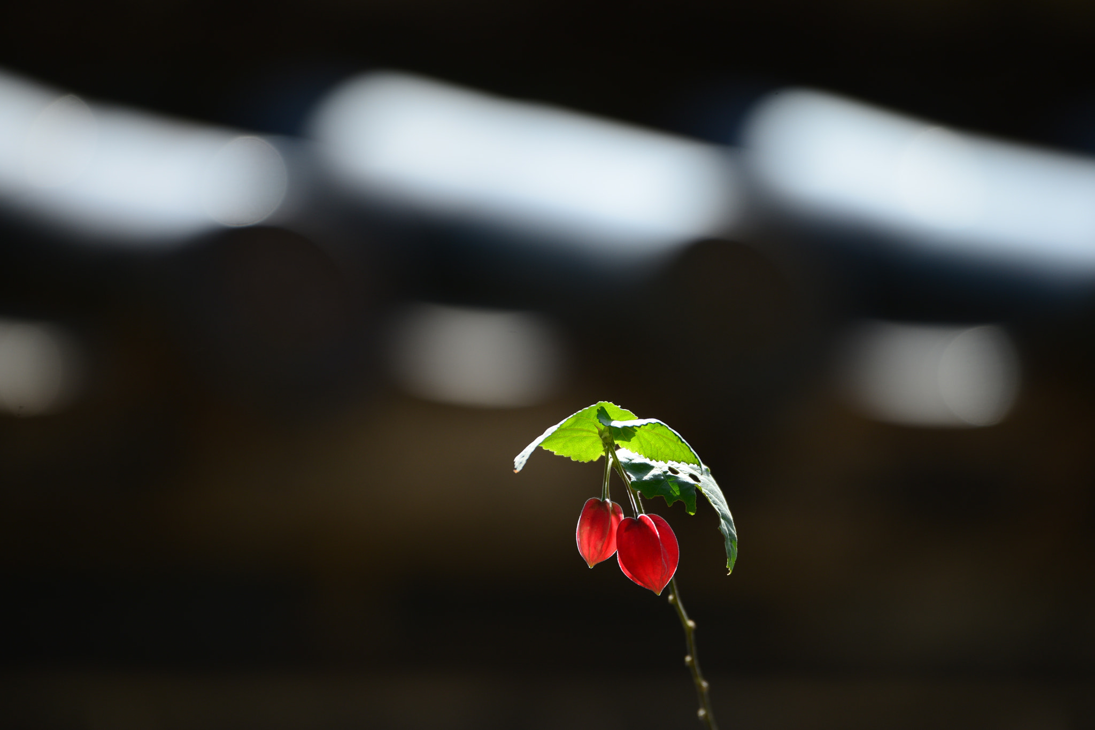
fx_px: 12165
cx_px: 548
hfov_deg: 5.2
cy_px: 365
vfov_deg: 3.4
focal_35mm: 400
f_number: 5.6
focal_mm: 400
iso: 200
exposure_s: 1/350
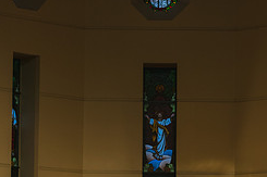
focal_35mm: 206
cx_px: 161
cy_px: 155
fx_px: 1527
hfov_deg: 10.0
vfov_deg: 6.6
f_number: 2.8
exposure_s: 1/200
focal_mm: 112
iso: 1600
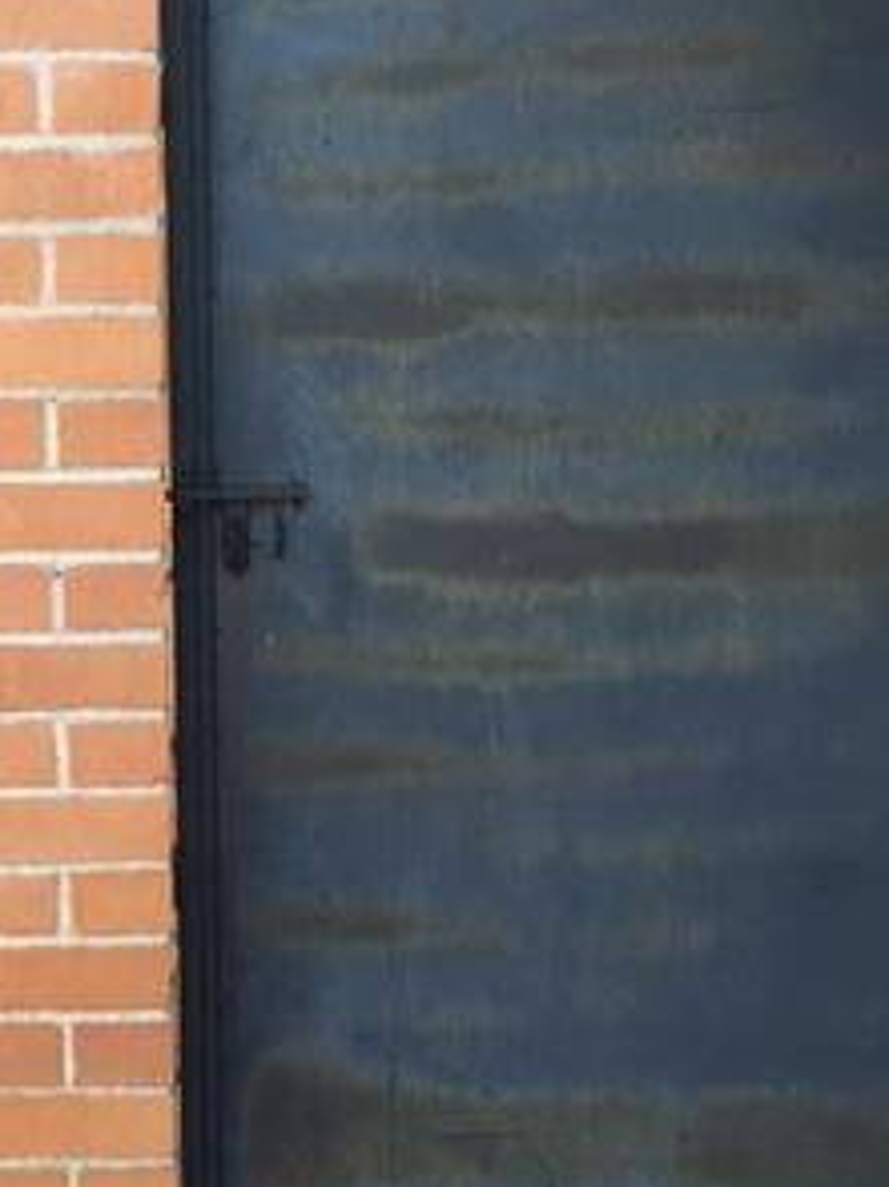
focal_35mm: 63
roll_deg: +1.0
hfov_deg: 22.8
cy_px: 821
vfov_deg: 30.4
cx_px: 121
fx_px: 2159
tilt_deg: -8.7
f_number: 2.2
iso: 50
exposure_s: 1/120
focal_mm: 4.15
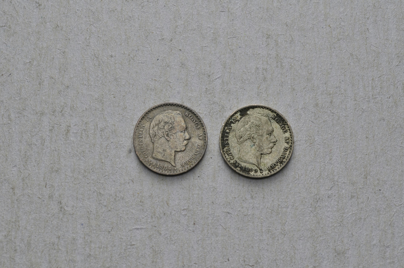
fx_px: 924
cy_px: 134
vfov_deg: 16.5
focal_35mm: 82
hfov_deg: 24.7
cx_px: 202
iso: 400
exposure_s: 1/250
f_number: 14
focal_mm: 55
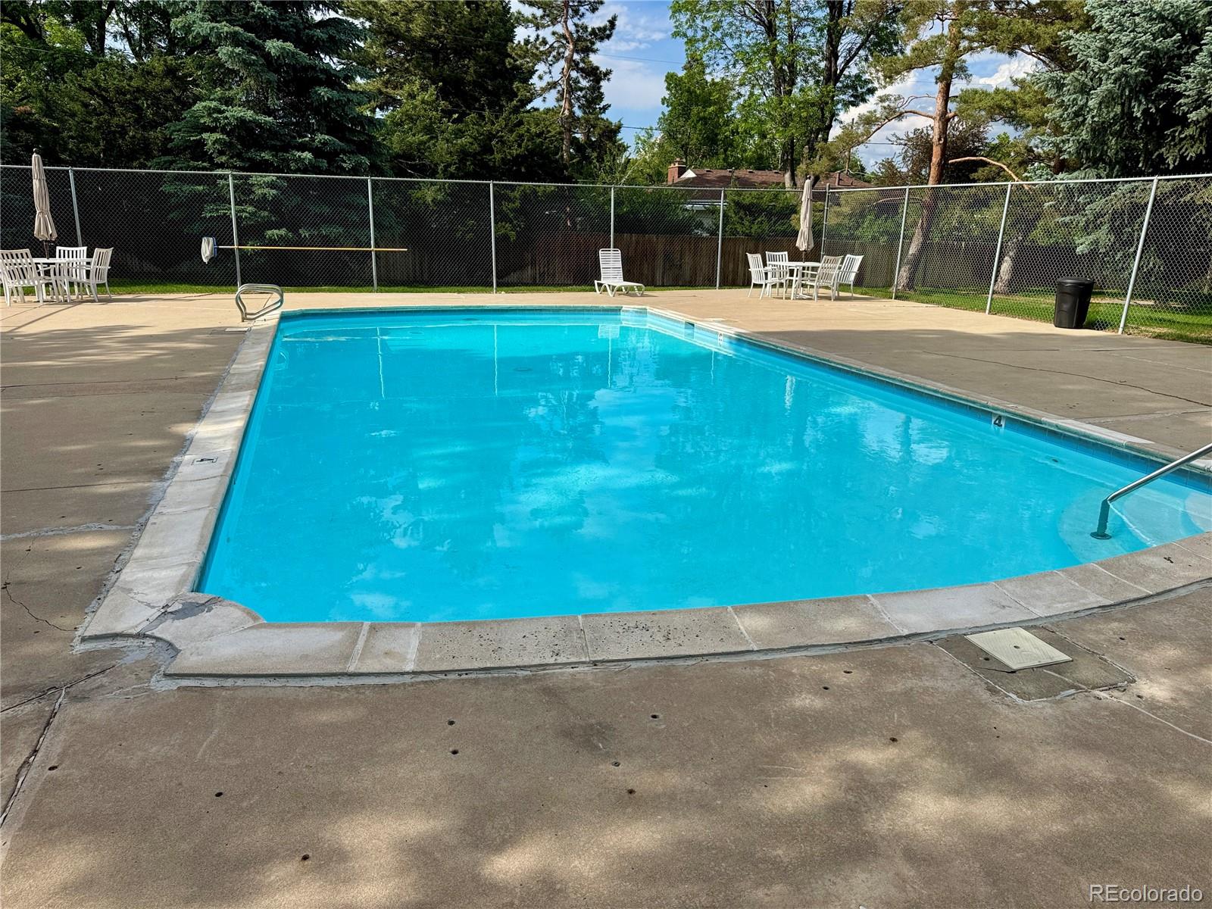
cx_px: 606
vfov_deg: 56.8
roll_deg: -1.0
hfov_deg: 71.6
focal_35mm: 24
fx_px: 840
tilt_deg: -14.4
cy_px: 454
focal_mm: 6.76
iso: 80
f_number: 1.78
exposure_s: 1/4950
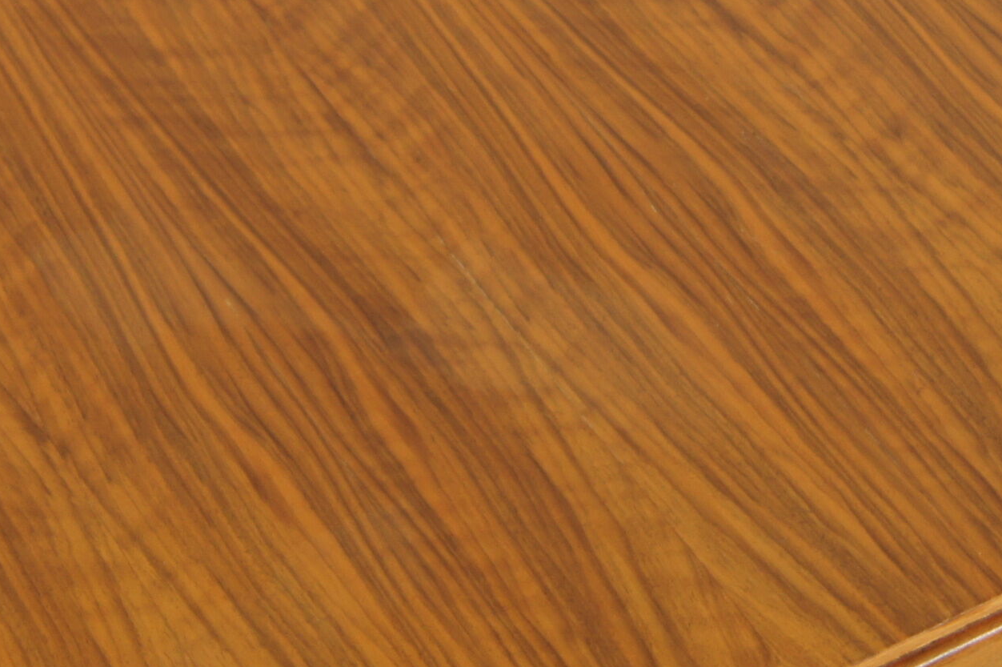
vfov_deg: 9.6
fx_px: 3977
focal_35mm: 143
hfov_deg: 14.3
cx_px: 323
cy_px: 209
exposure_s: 1/10
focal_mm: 26
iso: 200
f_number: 5.6
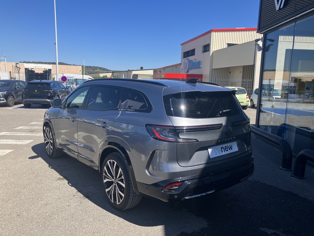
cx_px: 157
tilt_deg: -8.0
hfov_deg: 63.4
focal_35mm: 28
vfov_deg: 49.7
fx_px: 254
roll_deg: -0.5
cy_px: 118
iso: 32
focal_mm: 3.99
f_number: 1.8
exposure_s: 1/1350
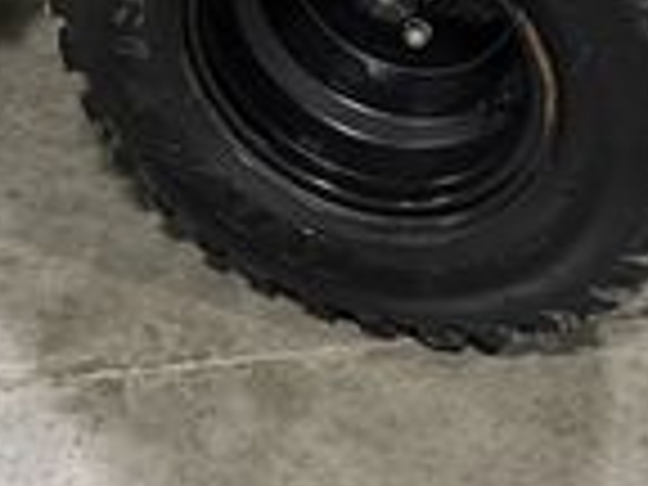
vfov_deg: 12.0
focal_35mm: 107
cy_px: -549
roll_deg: +3.9
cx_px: 36
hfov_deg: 18.0
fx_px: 2003
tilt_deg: -20.8
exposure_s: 1/60
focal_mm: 6.76
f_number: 1.78
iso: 320
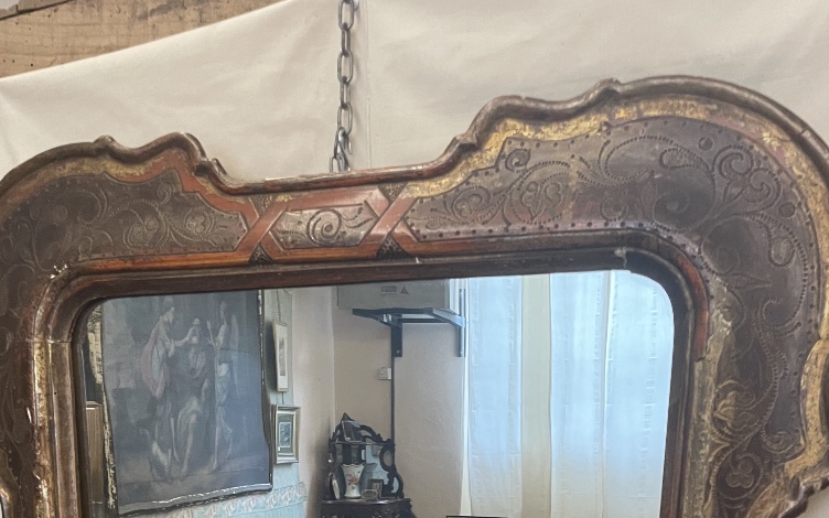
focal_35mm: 44
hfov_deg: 45.3
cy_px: 650
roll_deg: -0.5
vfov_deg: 25.6
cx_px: 416
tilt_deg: -10.5
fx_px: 994
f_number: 1.6
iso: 500
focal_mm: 4.2
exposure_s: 1/50
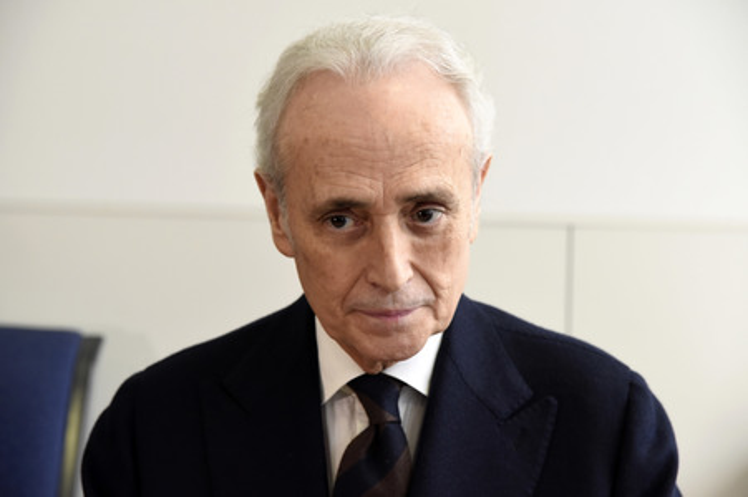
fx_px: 2491
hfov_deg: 17.1
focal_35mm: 120
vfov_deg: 11.4
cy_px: 248
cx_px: 374
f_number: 6.3
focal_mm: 120
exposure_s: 1/160
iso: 3200
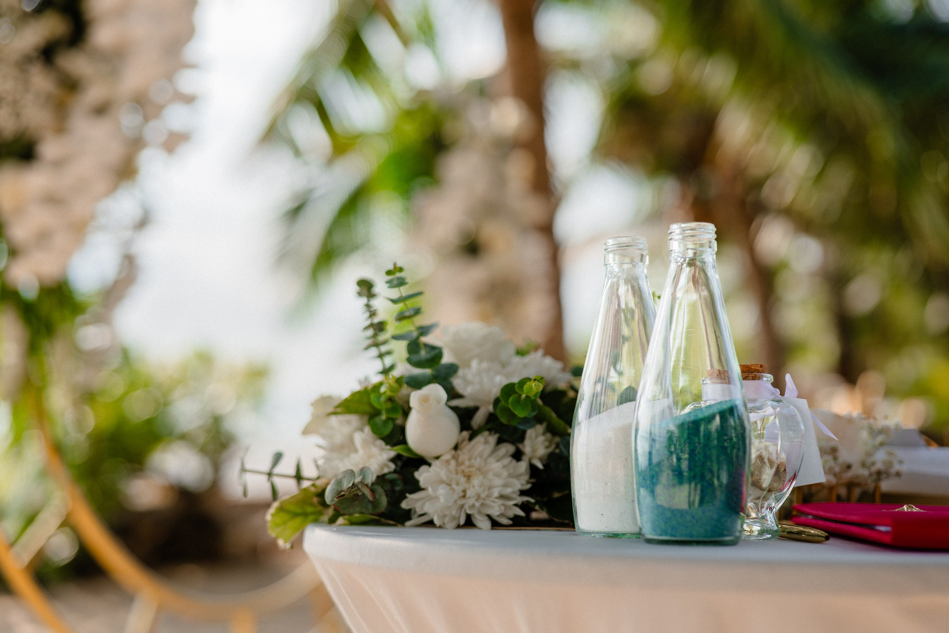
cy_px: 316
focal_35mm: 52
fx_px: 1360
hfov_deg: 38.5
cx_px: 474
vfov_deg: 26.2
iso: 320
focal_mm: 50
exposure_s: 1/3200
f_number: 2.2
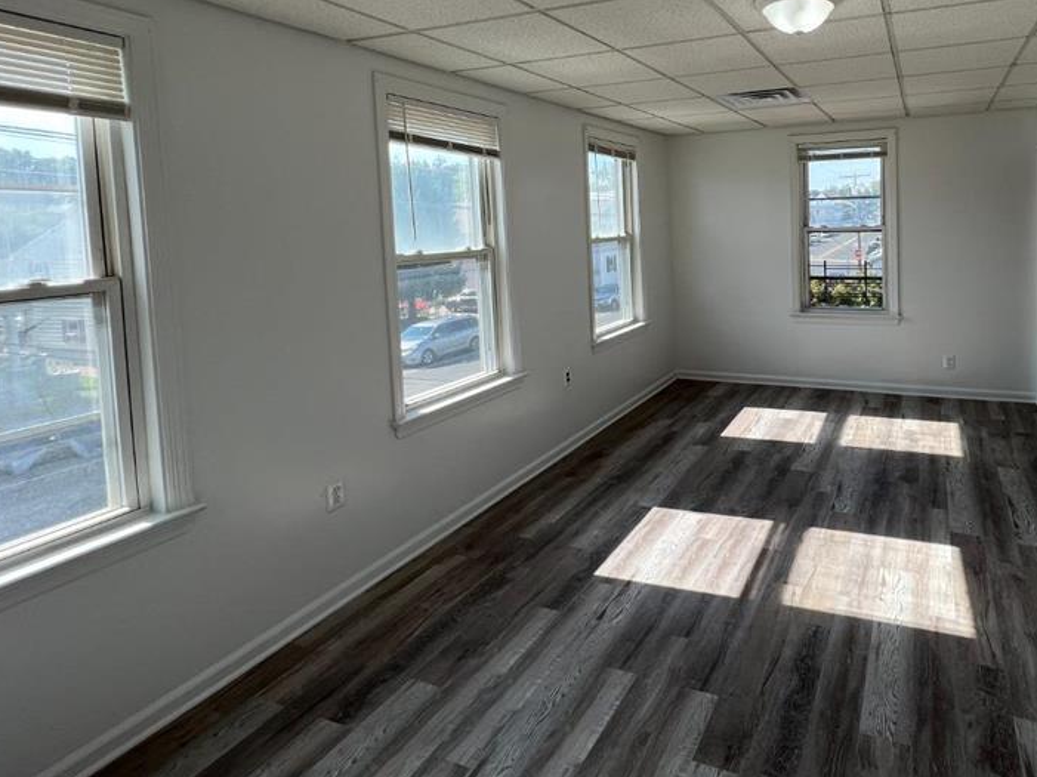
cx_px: 716
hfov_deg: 81.0
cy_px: 260
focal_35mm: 19
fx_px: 569
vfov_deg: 66.8
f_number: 1.8
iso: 32
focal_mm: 1.57
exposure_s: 1/345
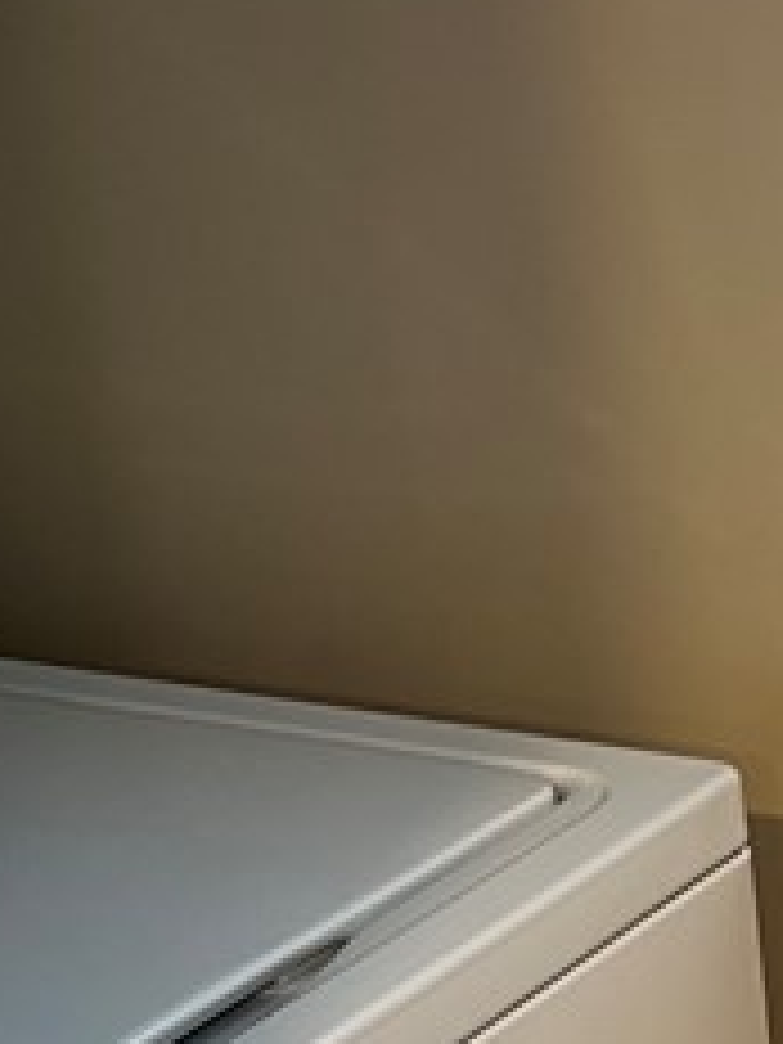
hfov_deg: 12.1
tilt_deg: -27.2
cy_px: 1089
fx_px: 3468
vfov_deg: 16.7
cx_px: 1264
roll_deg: +2.4
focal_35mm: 115
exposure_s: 1/60
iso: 125
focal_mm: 5.7
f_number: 1.5
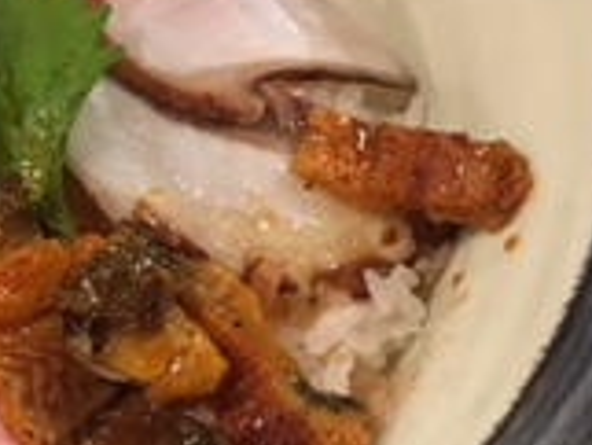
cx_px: 386
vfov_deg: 12.8
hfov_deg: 17.1
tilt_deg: -62.8
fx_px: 1968
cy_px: 416
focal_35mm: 115
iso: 200
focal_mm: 4.15
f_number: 2.2
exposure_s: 1/20
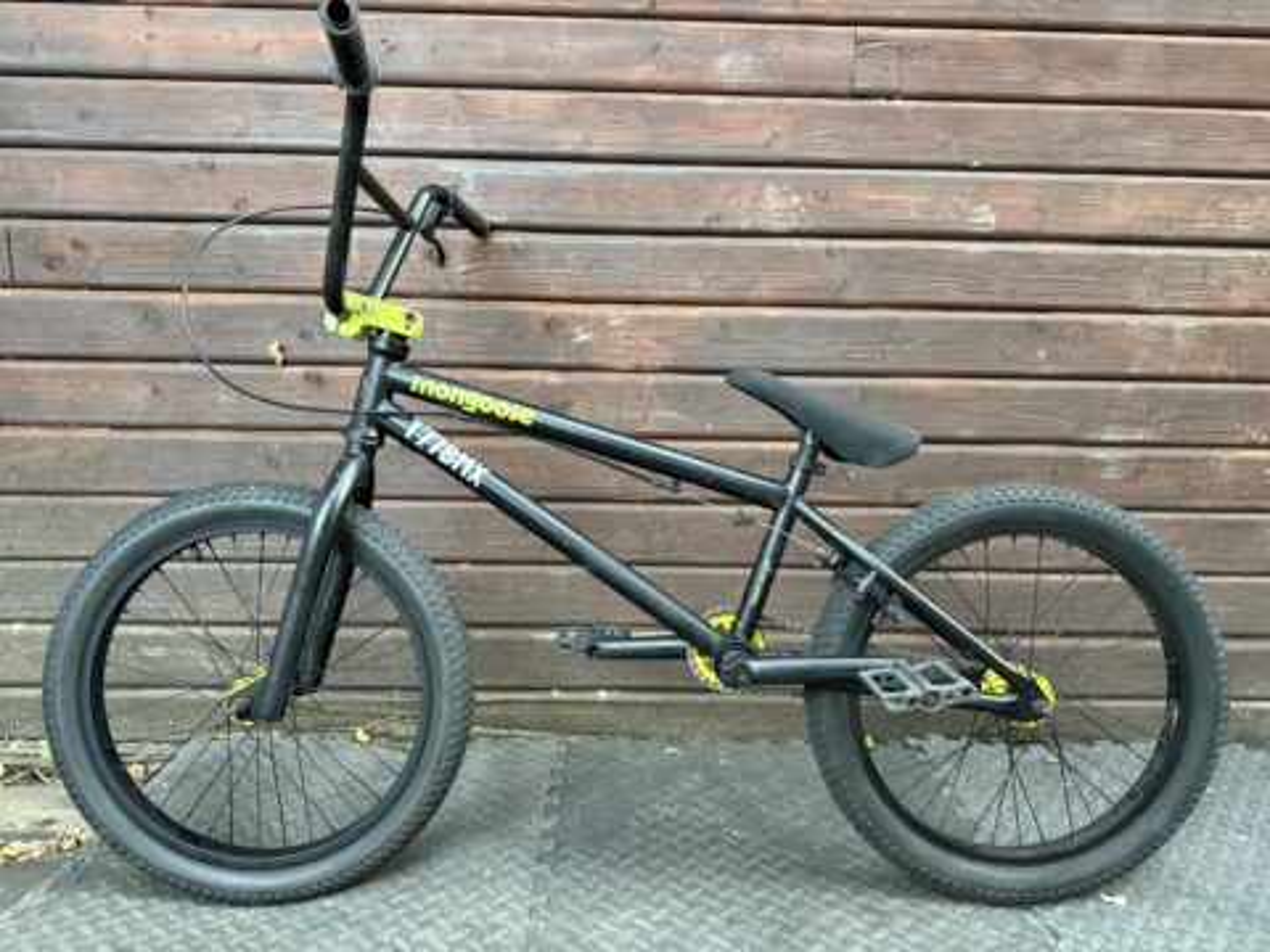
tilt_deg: -6.8
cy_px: 476
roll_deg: -1.2
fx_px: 881
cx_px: 635
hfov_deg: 71.6
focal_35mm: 24
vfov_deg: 56.8
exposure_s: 1/56
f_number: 1.78
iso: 800
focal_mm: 6.76
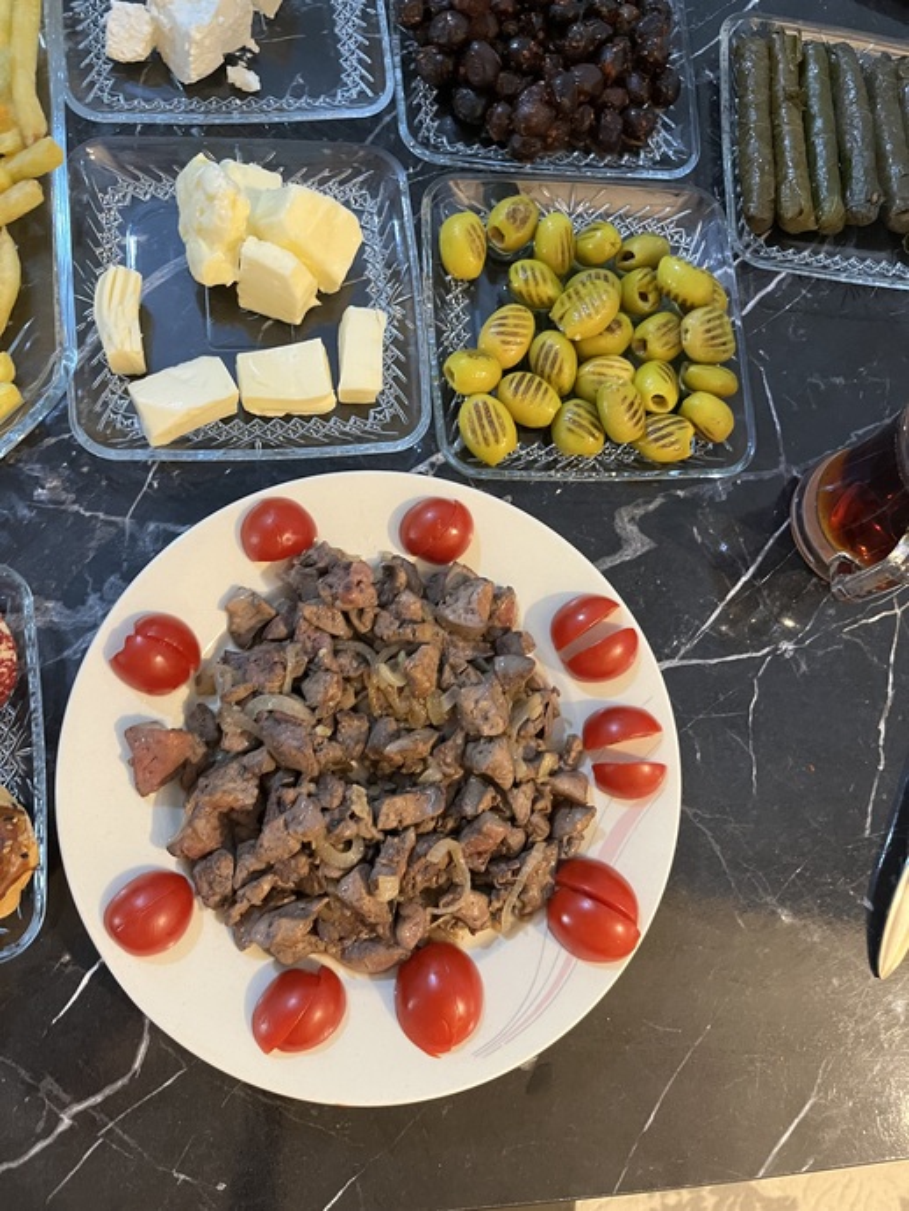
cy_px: 606
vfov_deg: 67.3
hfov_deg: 53.1
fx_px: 910
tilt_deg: -74.7
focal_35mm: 26
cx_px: 454
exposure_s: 1/33
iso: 400
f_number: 1.6
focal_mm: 5.1
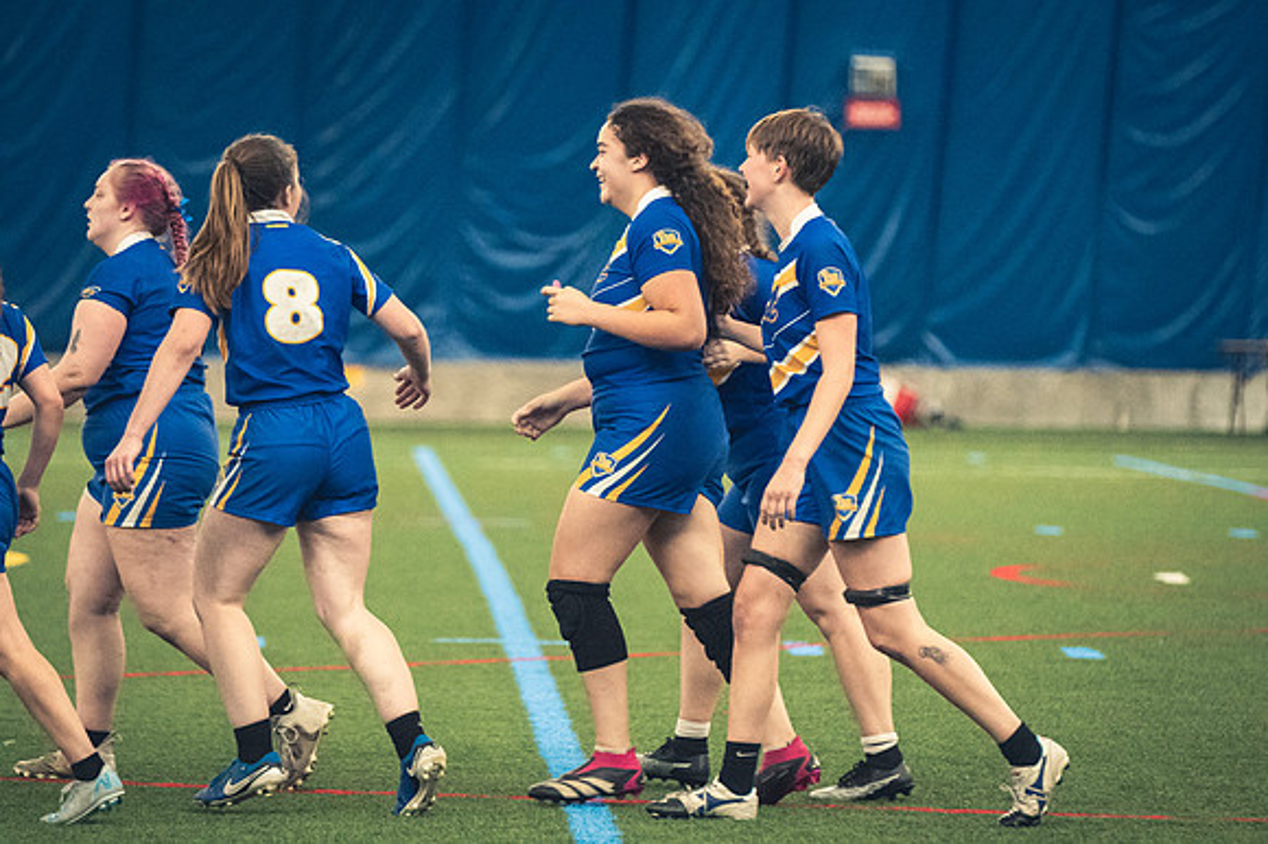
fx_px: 9223
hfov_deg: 7.9
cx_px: 634
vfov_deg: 5.2
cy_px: 422
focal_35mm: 262
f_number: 2.8
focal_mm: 175
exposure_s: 1/500
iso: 12800
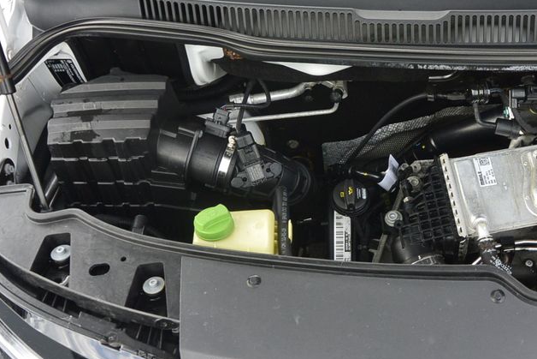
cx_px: 404
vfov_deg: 30.5
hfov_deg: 43.1
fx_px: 656
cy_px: 190
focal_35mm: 44
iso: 160
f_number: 4
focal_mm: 10
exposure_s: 1/250
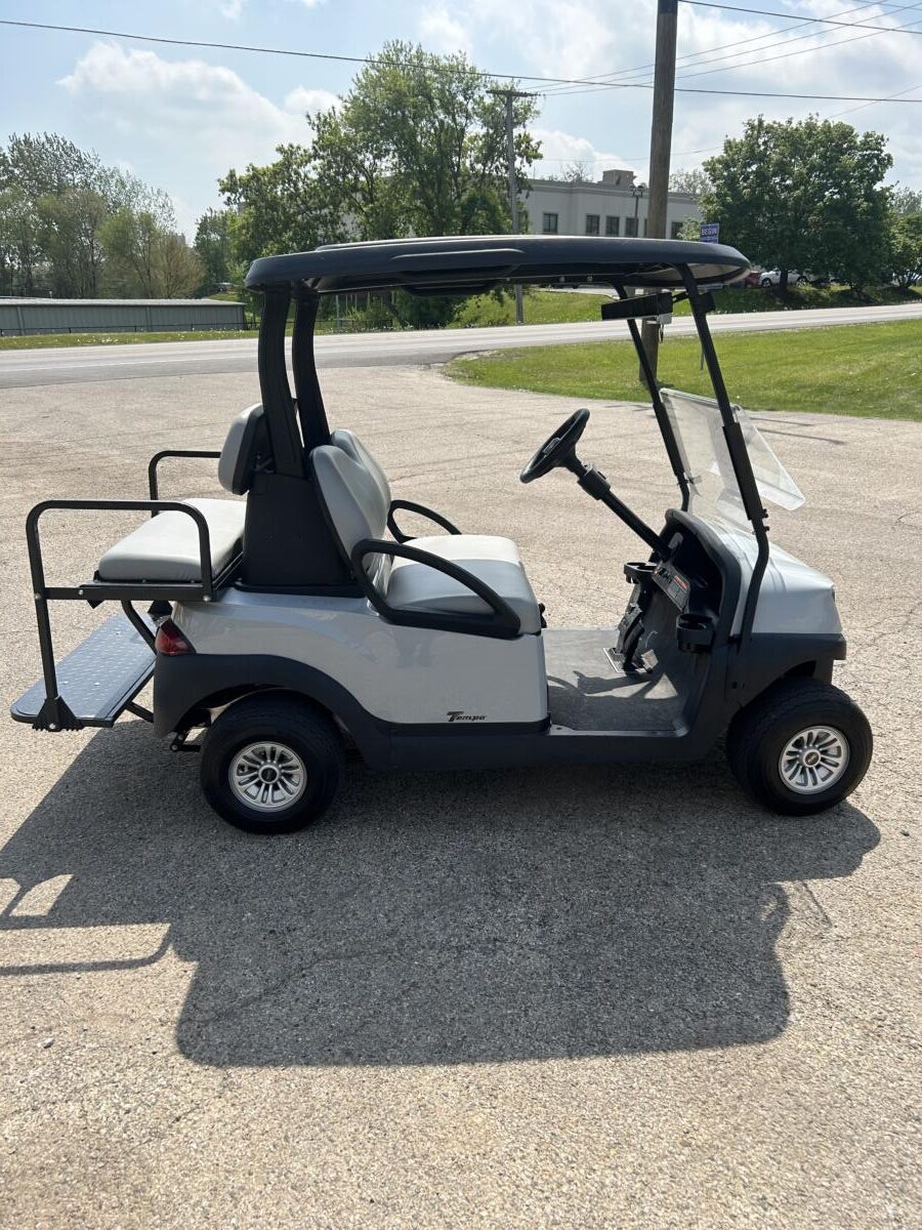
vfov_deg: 67.3
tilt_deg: -18.2
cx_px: 461
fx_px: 923
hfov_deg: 53.1
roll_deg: -0.3
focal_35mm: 26
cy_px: 615
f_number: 1.5
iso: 50
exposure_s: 1/3077
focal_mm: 5.7
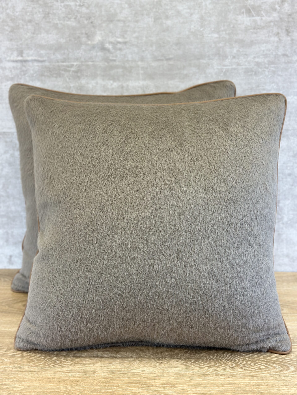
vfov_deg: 39.7
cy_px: 198
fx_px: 549
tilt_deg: -14.8
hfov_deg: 30.3
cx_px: 148
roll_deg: +1.4
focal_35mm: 48
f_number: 1.78
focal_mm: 6.86
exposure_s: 1/120
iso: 100
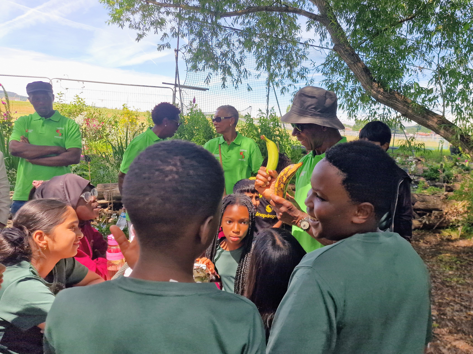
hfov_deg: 73.9
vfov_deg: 58.9
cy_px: 177
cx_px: 236
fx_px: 314
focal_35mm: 23
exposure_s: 1/413
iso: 50
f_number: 1.8
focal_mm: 6.4
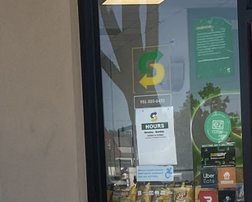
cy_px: 228
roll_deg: +3.2
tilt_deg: -3.9
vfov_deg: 9.6
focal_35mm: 160
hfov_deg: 12.0
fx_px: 1194
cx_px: 173
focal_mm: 5.1
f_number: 1.6
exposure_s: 1/1883
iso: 32
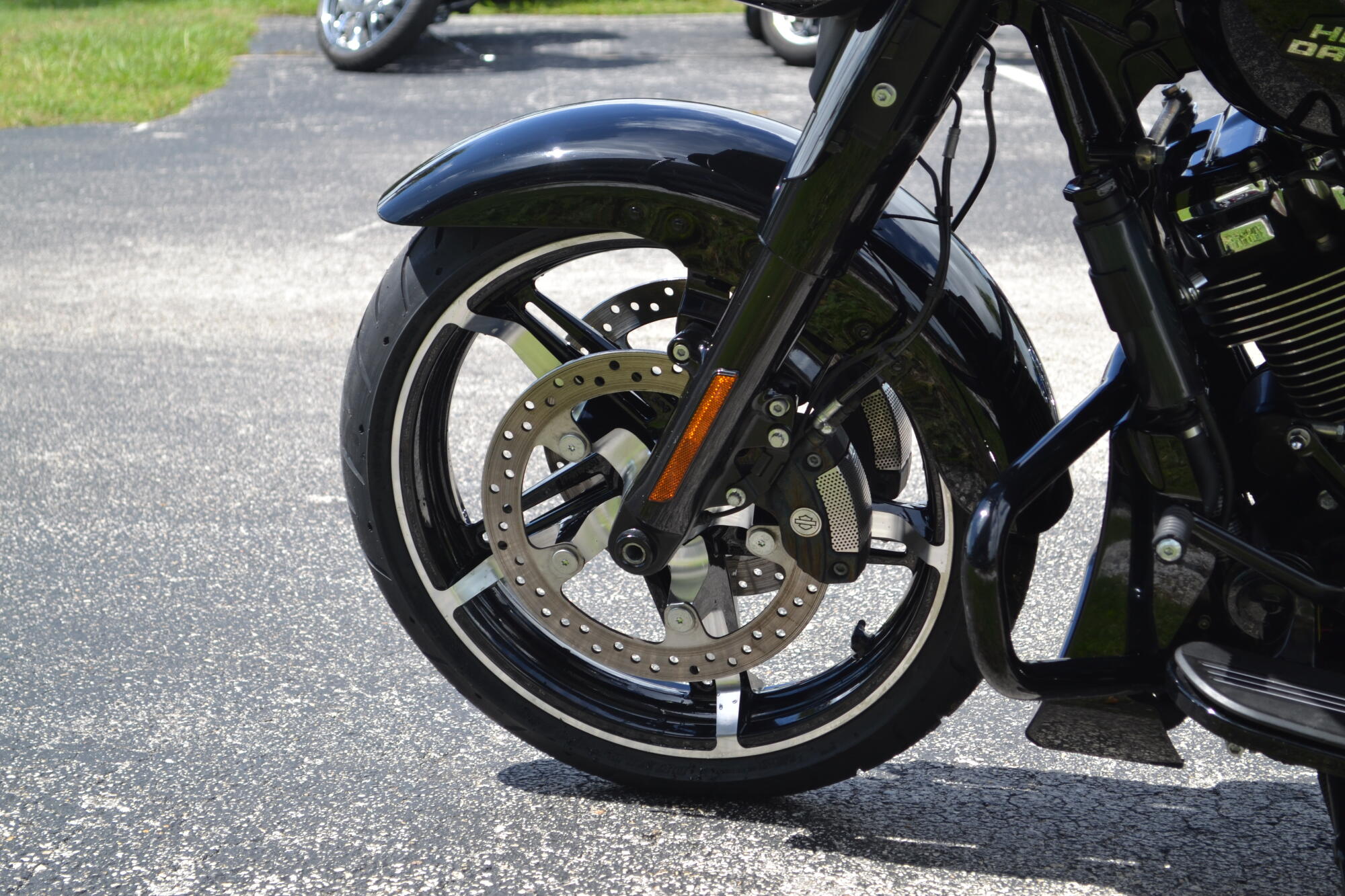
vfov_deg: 16.6
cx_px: 672
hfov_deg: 24.6
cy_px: 448
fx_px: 3082
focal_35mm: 82
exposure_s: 1/200
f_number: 6.3
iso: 100
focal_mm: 55
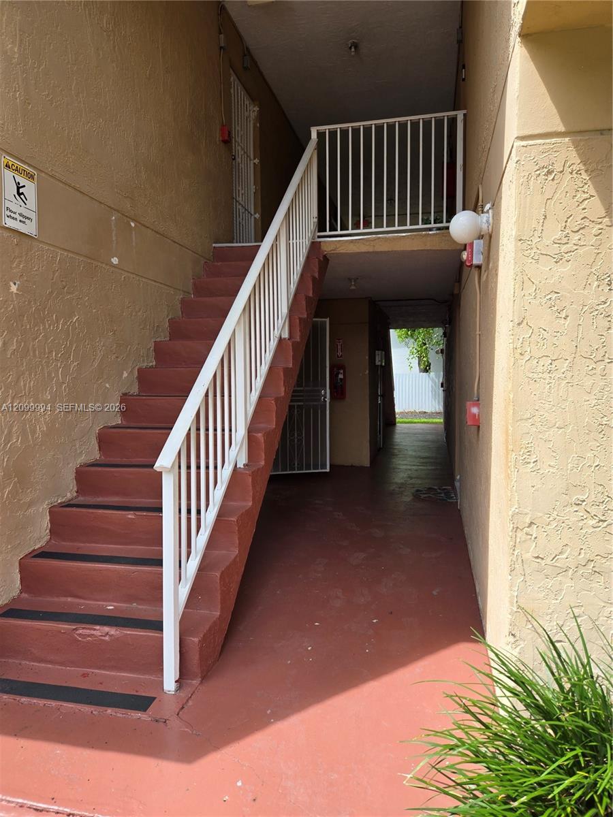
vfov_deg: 73.9
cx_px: 306
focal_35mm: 23
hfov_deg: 58.9
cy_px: 408
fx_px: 543
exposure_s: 1/629
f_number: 1.8
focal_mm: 5.4
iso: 25
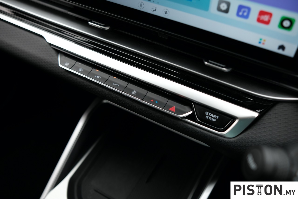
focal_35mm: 35
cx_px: 149
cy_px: 100
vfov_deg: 37.8
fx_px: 290
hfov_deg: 54.4
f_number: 2.5
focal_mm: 23
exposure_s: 1/125
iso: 160
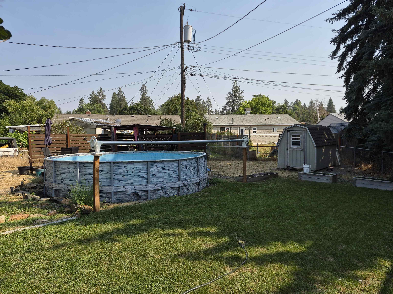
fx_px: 261
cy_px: 147
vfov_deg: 58.9
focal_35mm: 23
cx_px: 196
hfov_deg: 73.9
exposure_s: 1/5120
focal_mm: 5.4
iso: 80
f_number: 1.8
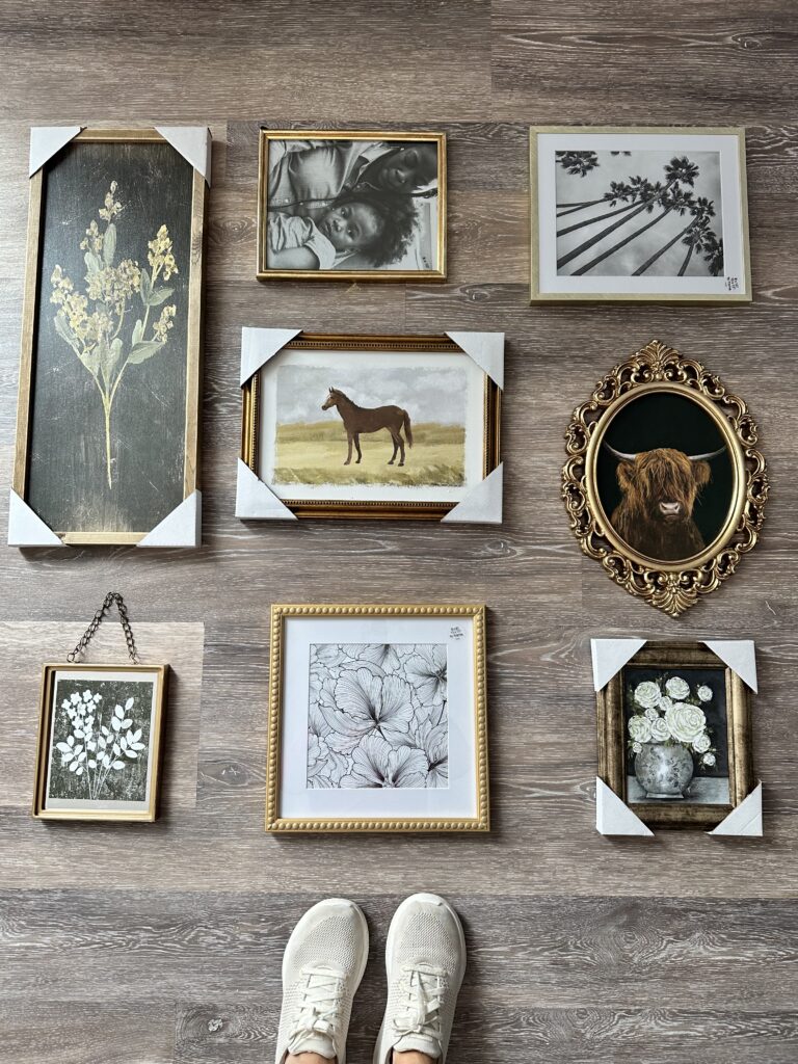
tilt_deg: -83.8
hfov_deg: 56.8
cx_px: 399
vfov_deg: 71.6
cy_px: 532
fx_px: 738
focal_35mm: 24
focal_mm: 6.86
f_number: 1.78
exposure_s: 1/121
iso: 125
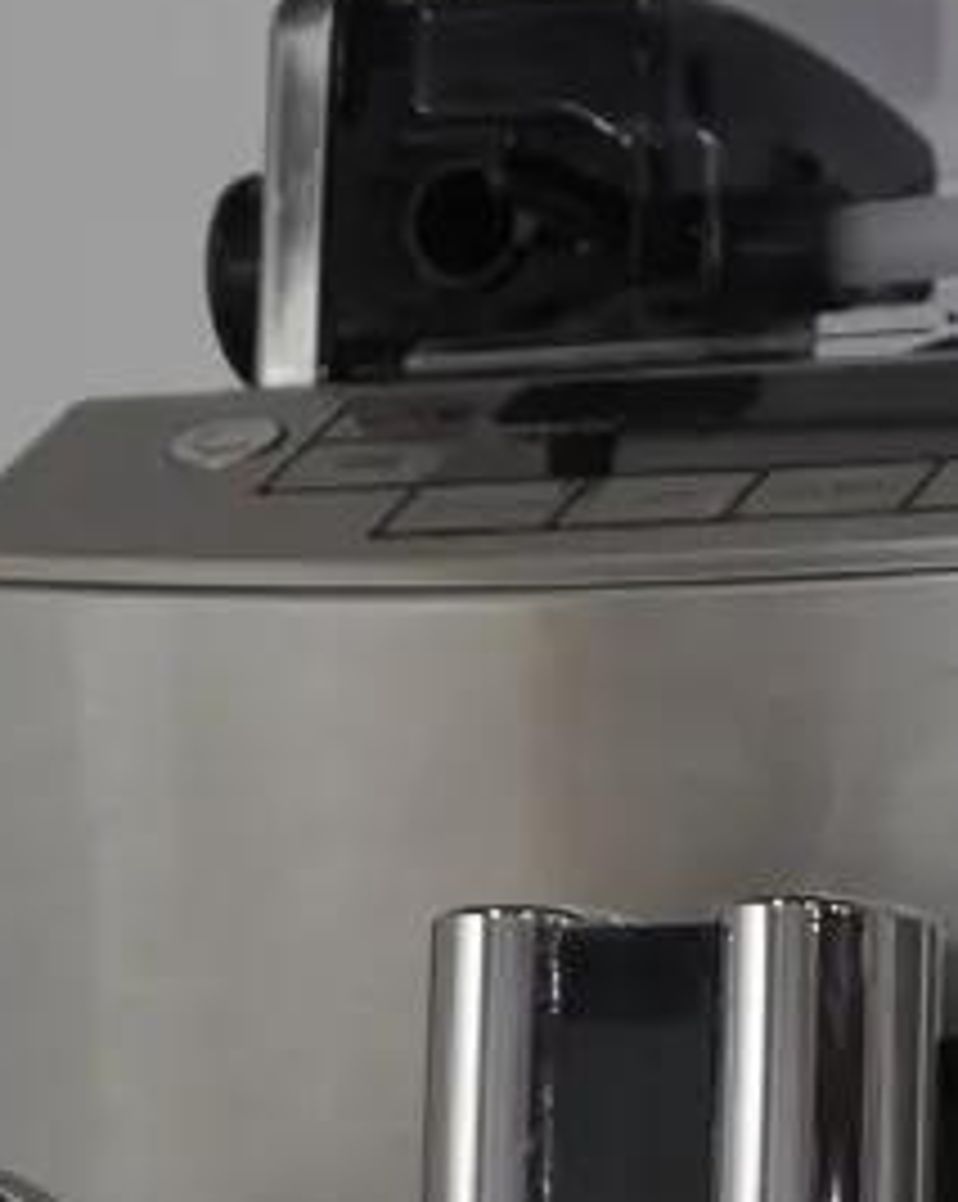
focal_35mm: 270
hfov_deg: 5.7
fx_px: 9586
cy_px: 1589
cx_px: 1167
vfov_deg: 7.1
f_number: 5.5
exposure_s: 1/80
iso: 1250
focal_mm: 36
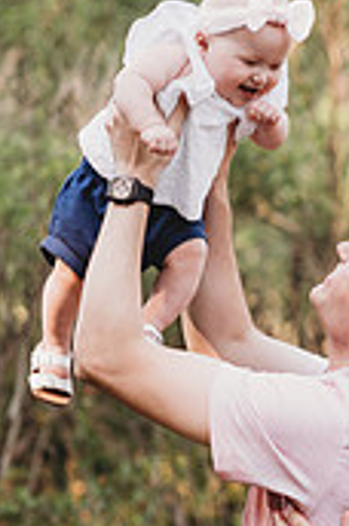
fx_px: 3256
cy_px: 373
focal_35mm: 223
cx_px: 429
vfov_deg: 9.2
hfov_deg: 6.1
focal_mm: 85
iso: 100
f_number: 2.2
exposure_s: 1/250
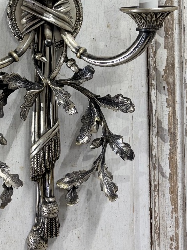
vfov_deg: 29.0
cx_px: 55
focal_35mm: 63
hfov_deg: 23.1
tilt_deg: -2.5
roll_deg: +0.6
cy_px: 9
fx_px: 454
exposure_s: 1/50
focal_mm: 5.96
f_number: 1.6
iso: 125
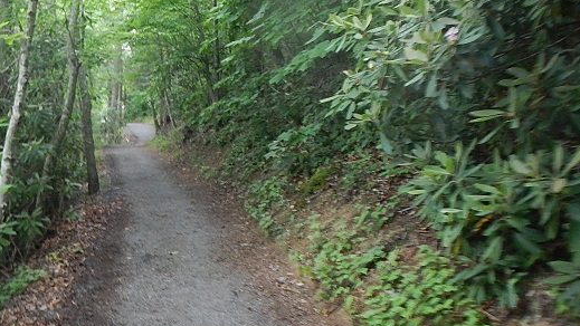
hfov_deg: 43.1
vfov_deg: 25.0
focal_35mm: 47
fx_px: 723
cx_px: 194
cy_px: 65
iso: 400
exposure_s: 1/60
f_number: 3.9
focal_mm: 5
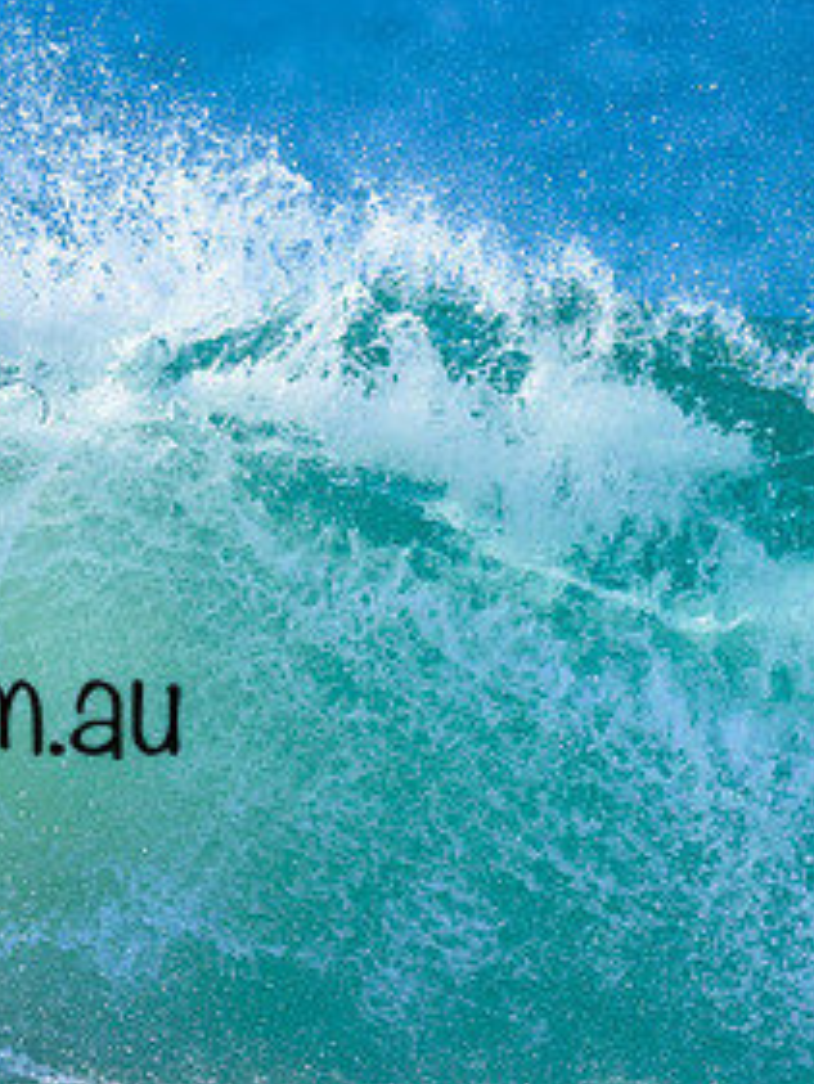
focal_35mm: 1899
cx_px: -56
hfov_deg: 0.8
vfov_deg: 1.0
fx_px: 59495
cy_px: 680
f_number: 6.3
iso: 400
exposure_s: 1/2000
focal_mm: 800
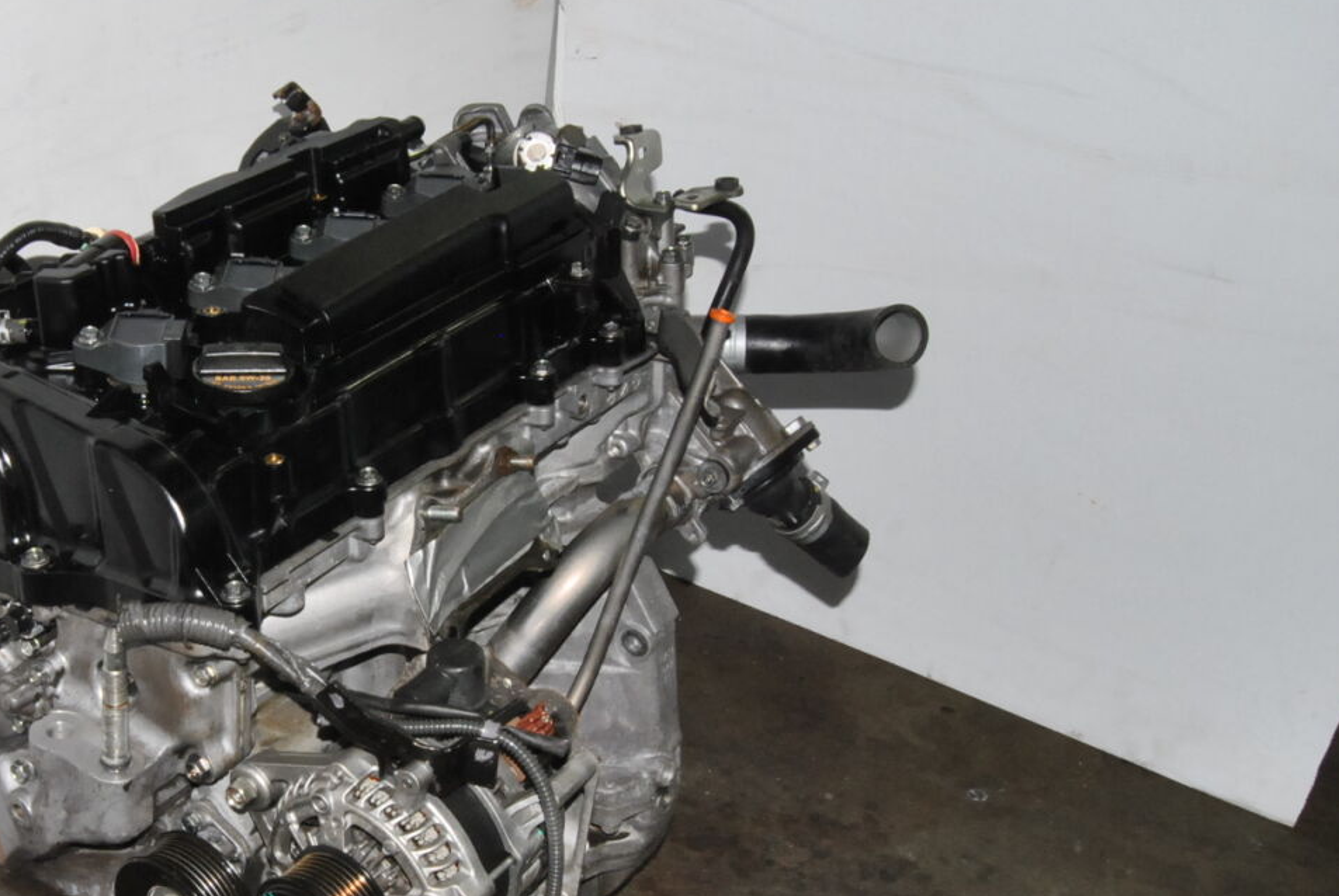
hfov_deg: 39.5
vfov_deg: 28.1
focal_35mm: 48
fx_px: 1782
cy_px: 575
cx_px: 257
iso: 800
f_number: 22
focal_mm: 19
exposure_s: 1/60
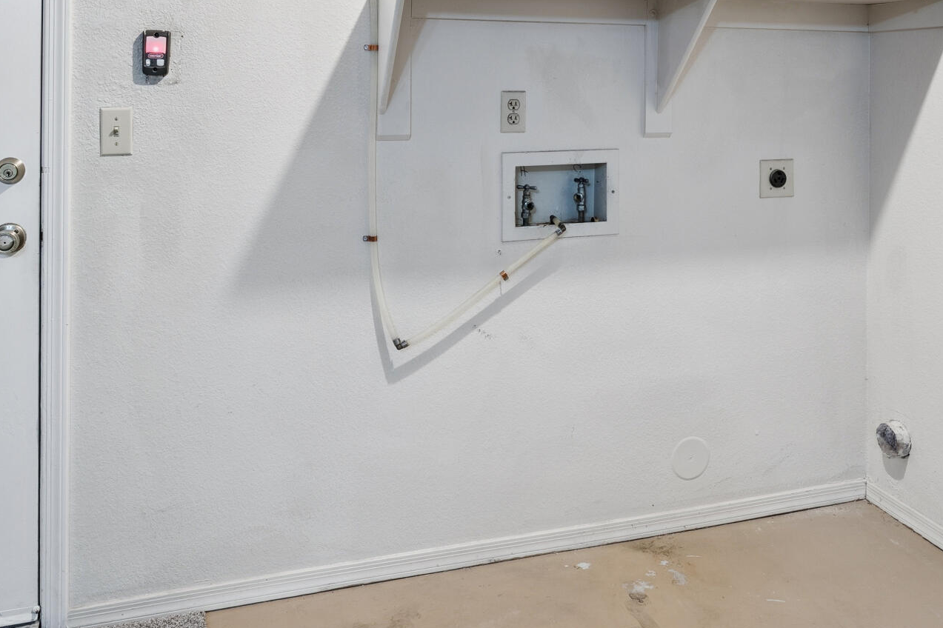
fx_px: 864
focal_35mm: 33
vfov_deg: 37.8
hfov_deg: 56.8
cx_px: 569
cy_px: 86
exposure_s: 1/2.5
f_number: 8
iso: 400
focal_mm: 14
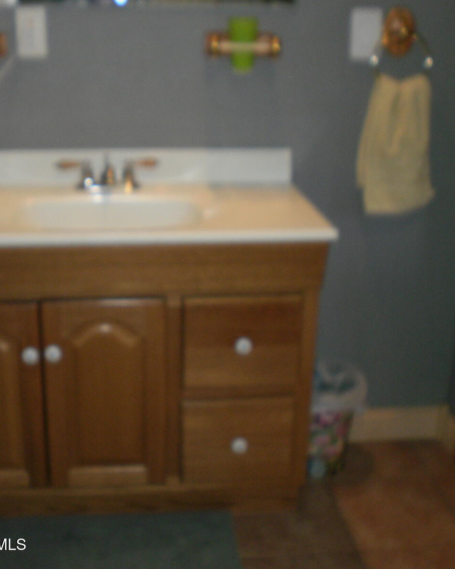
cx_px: 173
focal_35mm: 47
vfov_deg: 39.5
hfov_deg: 32.0
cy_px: 284
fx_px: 791
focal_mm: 6.3
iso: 125
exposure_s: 1/30
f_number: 3.1
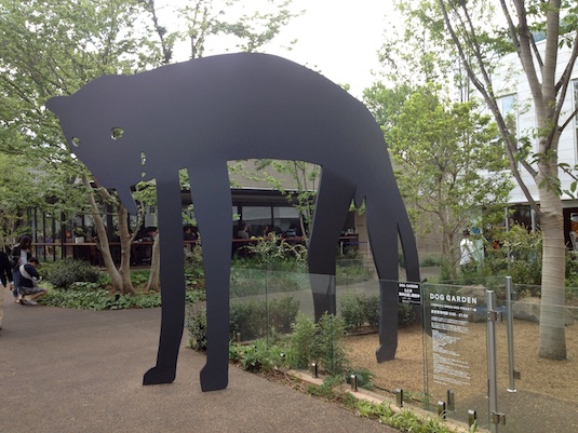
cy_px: 216
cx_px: 289
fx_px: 584
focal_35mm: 35
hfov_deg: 52.6
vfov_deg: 40.7
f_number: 2.4
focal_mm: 4.28
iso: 64
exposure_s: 1/314
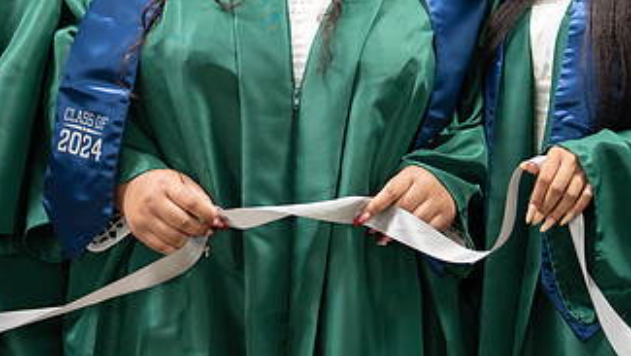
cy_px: 12
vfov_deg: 10.7
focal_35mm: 113
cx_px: 425
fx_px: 1891
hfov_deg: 18.9
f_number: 1.2
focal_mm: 50
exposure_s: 1/320
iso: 500
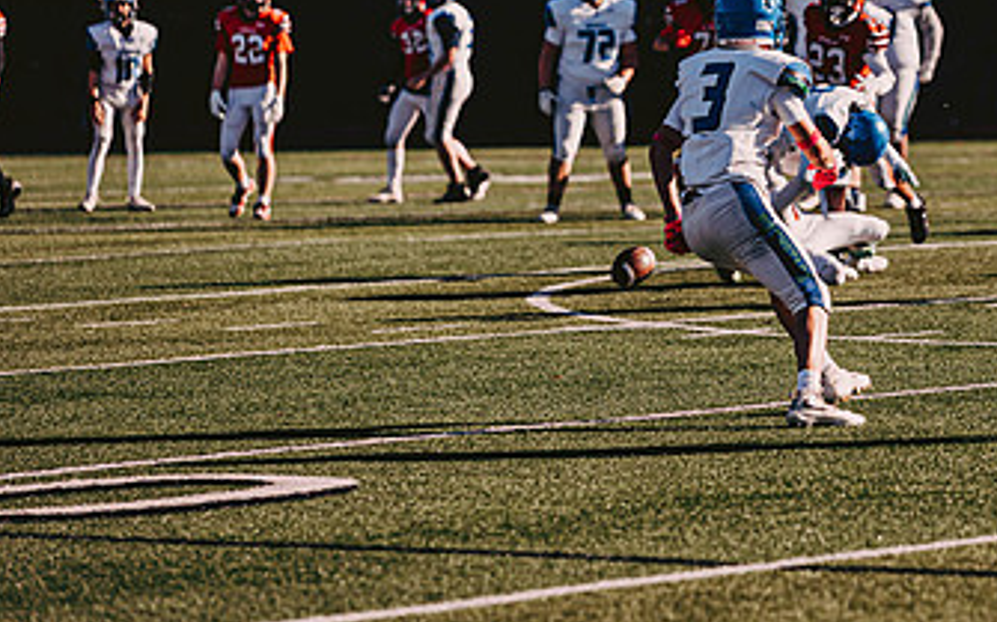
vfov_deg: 4.9
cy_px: 106
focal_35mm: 265
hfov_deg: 7.9
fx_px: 7197
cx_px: 807
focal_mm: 150
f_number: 3.2
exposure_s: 1/2000
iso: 250
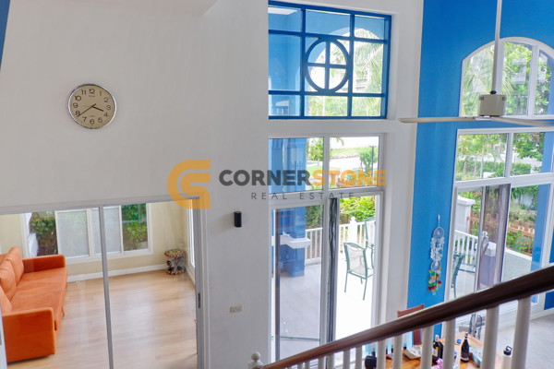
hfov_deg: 69.4
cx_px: 277
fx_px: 400
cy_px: 184
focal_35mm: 26
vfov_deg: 49.6
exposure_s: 1/100
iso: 200
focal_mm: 17.5
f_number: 3.6
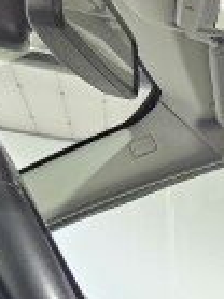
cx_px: 502
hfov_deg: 11.8
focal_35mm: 106
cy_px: 594
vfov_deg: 15.1
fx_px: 916
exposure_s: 1/120
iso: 800
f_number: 1.7
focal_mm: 6.3
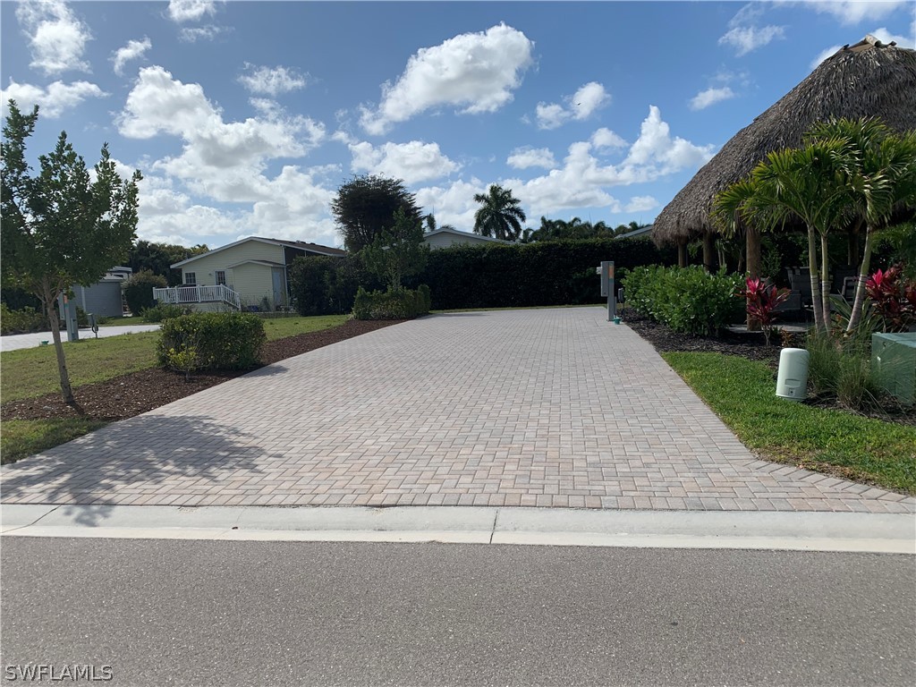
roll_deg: +2.8
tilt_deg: -5.7
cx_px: 458
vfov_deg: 53.1
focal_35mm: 26
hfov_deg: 67.3
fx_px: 688
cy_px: 344
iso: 25
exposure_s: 1/4464
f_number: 1.8
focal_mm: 4.25
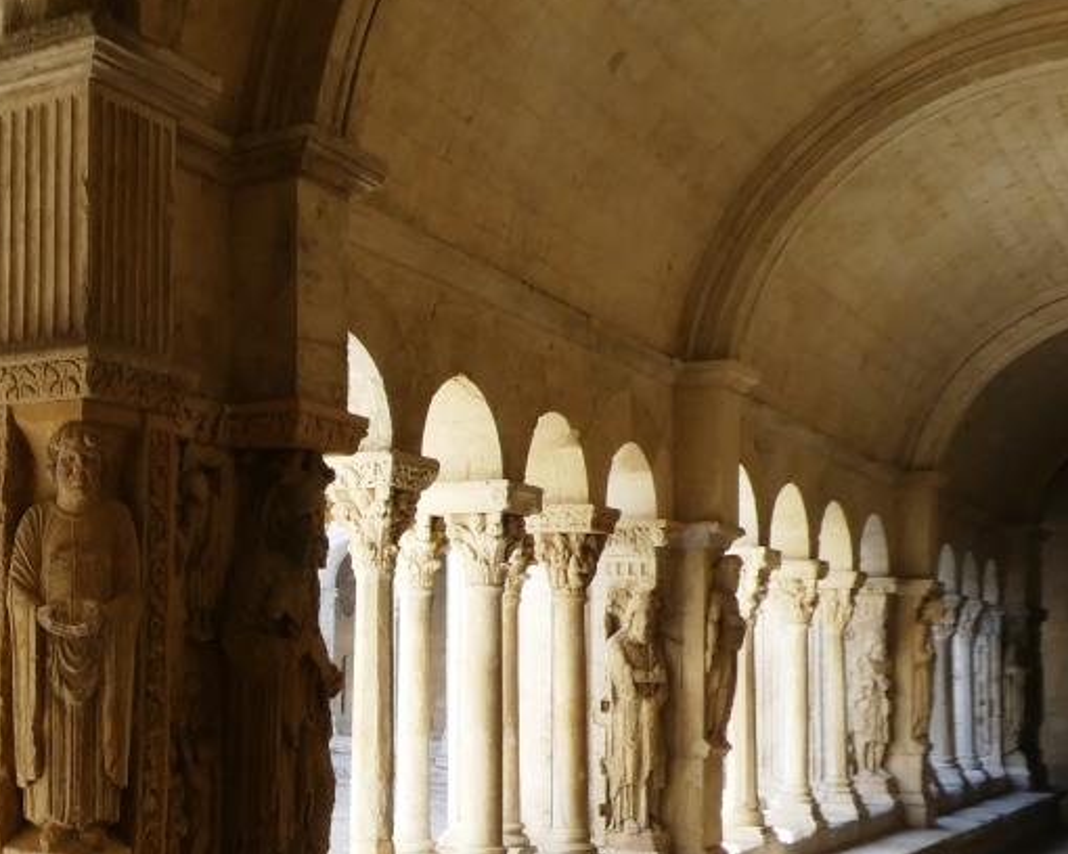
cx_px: 101
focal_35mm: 47
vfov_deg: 31.6
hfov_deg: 36.9
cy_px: 622
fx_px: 1486
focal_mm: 4.3
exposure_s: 1/125
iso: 80
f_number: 3.3
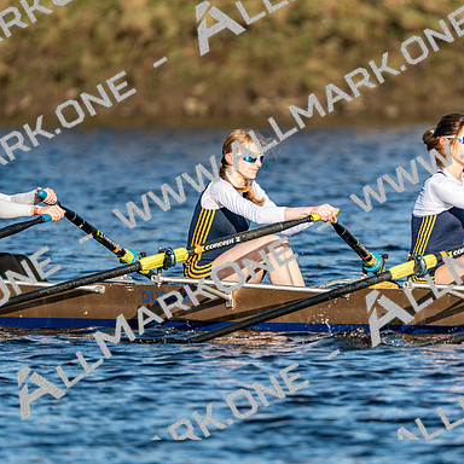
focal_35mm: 672
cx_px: 262
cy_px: 233
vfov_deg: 2.6
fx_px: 10191
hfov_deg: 2.6
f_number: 6.3
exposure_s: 1/2000
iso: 400
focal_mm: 524
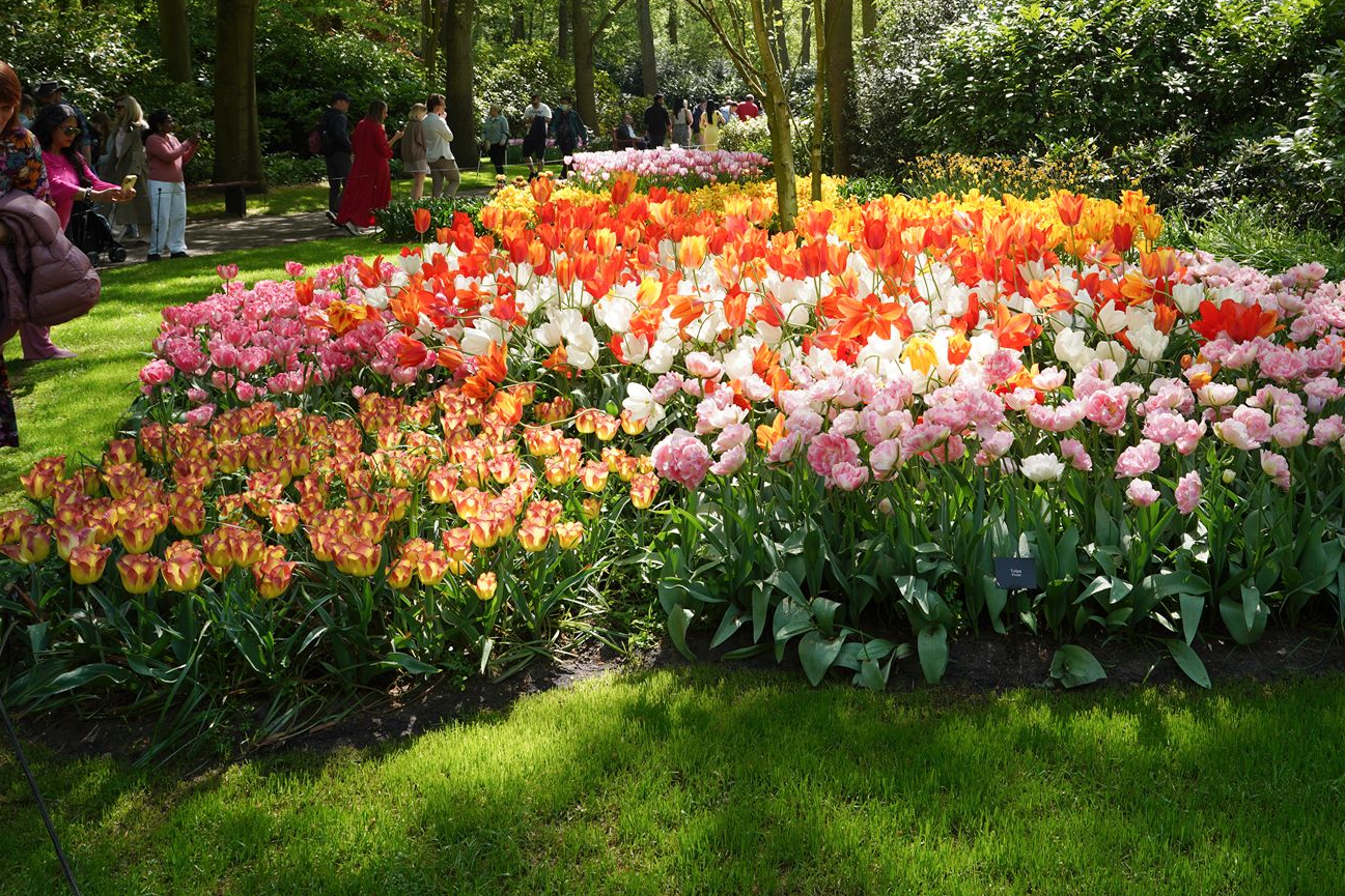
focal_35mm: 37
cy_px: 225
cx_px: 816
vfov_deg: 35.2
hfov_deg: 51.5
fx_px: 1382
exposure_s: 1/100
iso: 100
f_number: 7.1
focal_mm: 24
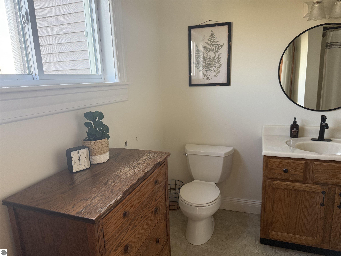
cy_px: 128
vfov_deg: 56.8
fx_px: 236
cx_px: 170
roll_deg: +2.3
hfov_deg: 71.6
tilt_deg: -11.5
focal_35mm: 24
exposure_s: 1/64
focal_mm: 6.76
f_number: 1.78
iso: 200
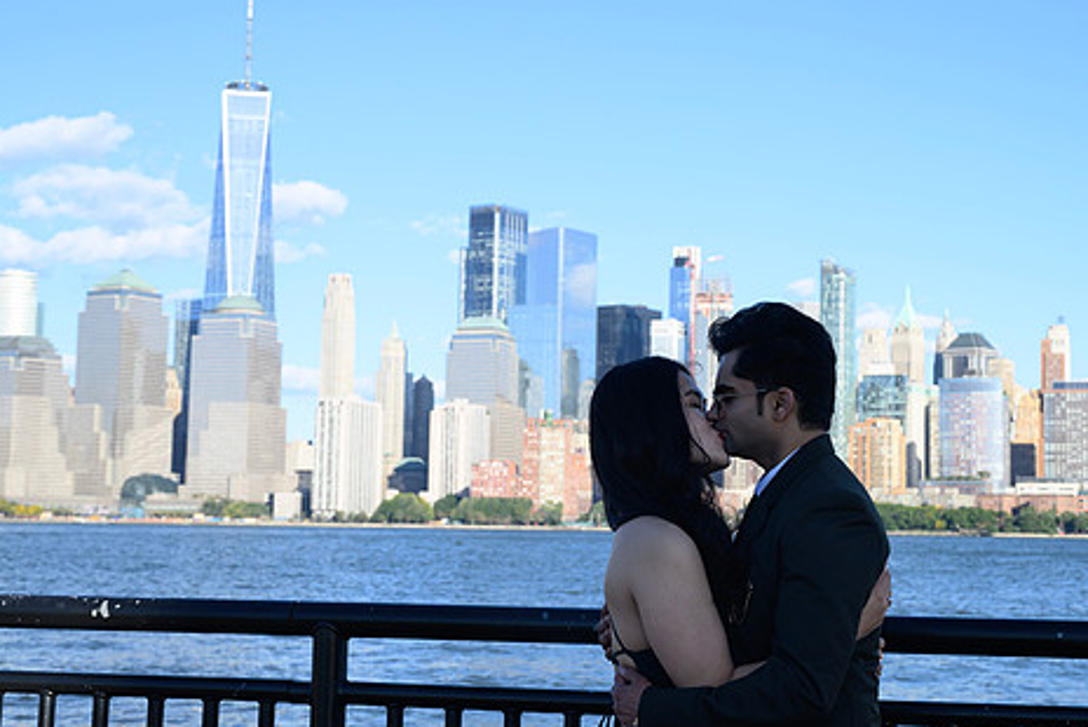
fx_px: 1814
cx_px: 645
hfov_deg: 33.3
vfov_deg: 22.7
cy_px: 344
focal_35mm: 60
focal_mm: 48
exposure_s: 1/400
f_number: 8
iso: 250
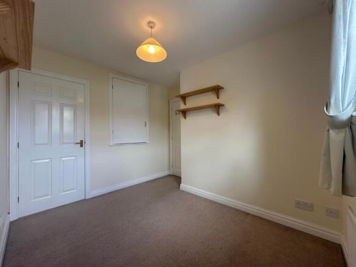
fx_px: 144
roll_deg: +0.1
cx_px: 178
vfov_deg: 85.7
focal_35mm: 14
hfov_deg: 102.1
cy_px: 134
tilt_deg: +0.9
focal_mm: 2.22
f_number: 2.2
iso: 125
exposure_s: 1/99
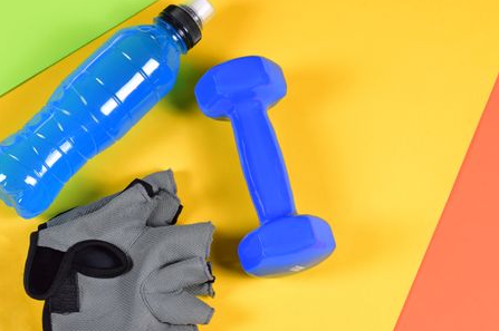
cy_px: 184
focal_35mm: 86
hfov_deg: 23.7
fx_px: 1191
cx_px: 266
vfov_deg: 15.8
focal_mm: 50
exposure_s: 1/1.25
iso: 100
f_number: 16
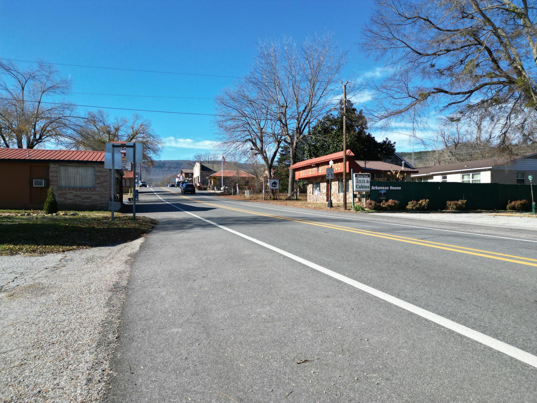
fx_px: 372
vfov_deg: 56.8
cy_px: 202
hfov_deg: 71.6
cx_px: 268
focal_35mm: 24
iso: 100
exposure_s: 1/1600
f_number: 1.7
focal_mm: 6.72
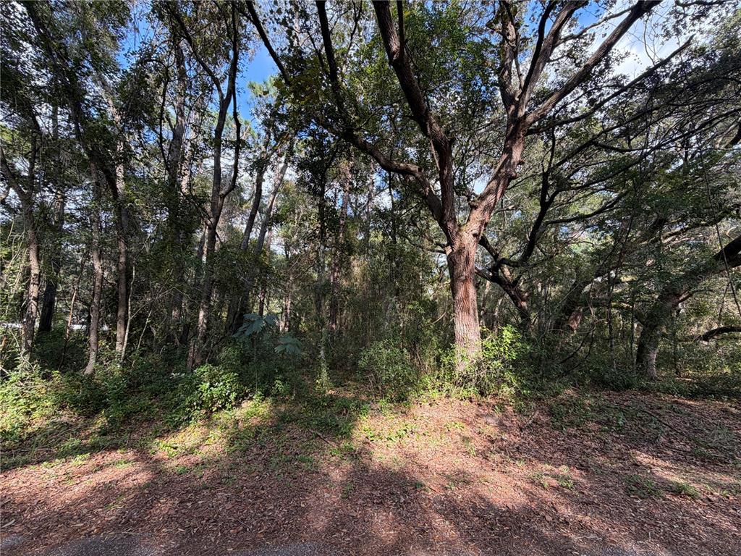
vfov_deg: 85.7
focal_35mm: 14
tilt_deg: +12.4
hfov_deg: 102.1
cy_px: 278
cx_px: 370
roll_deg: -1.6
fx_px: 300
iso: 40
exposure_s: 1/123
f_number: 2.2
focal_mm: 2.22
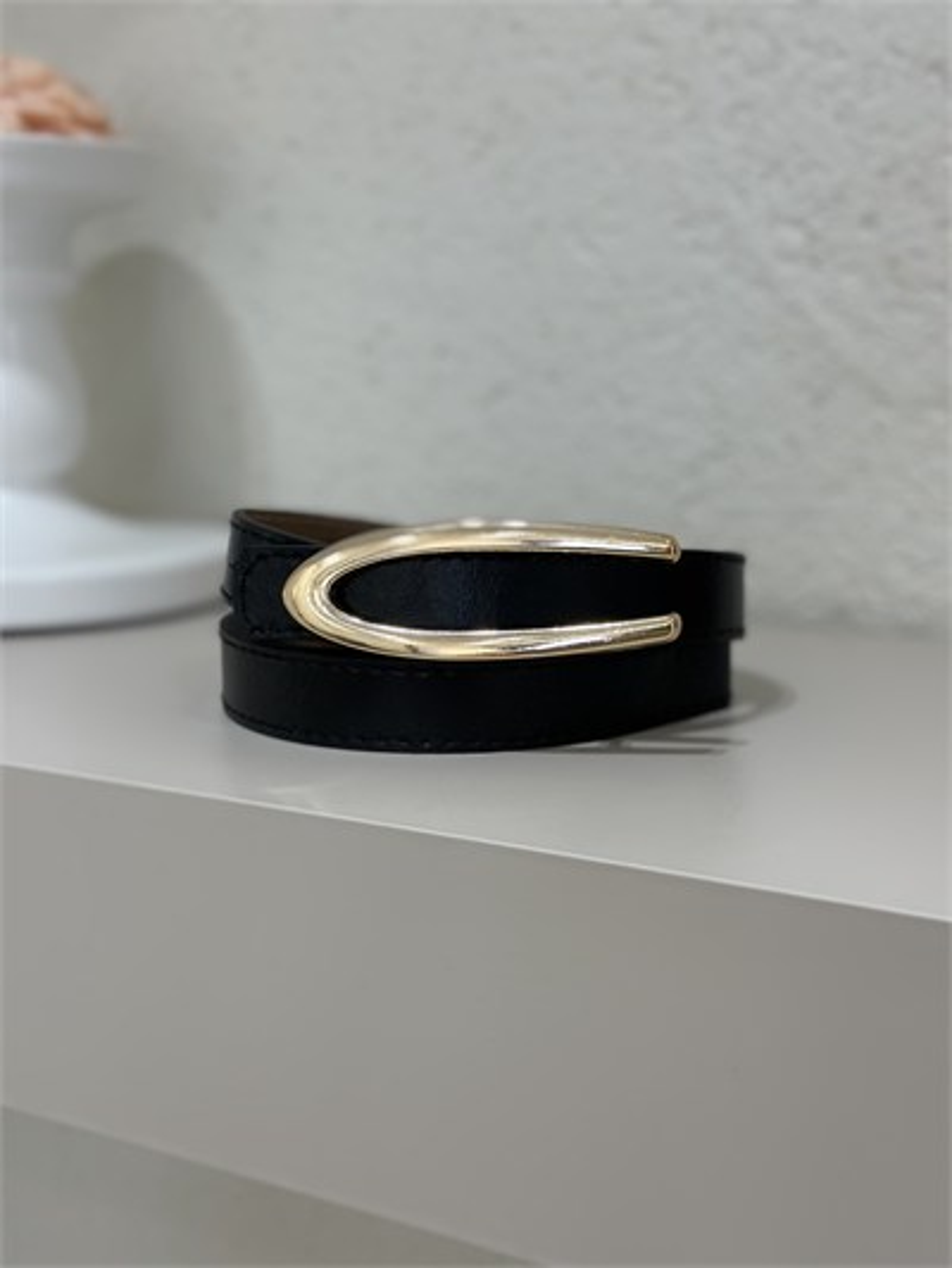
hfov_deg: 30.3
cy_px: 634
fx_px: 1759
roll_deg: +0.4
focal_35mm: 48
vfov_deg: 39.6
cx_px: 476
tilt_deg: -10.7
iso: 80
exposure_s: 1/235
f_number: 1.78
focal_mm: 6.86
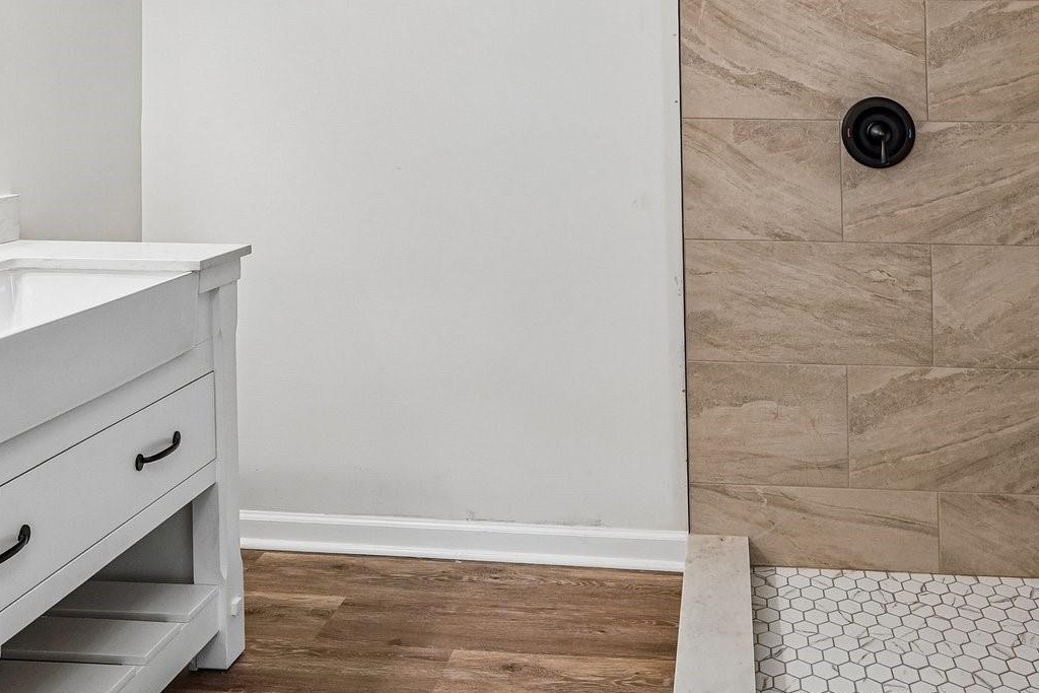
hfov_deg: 60.6
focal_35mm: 30
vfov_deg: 41.2
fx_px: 866
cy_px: 109
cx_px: 686
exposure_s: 1/20
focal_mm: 10
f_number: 8
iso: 400
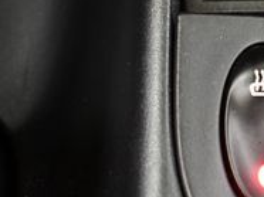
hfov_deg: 14.7
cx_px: 329
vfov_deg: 11.4
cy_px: 137
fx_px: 983
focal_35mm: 129
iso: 3200
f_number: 4
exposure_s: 1/60
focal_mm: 26
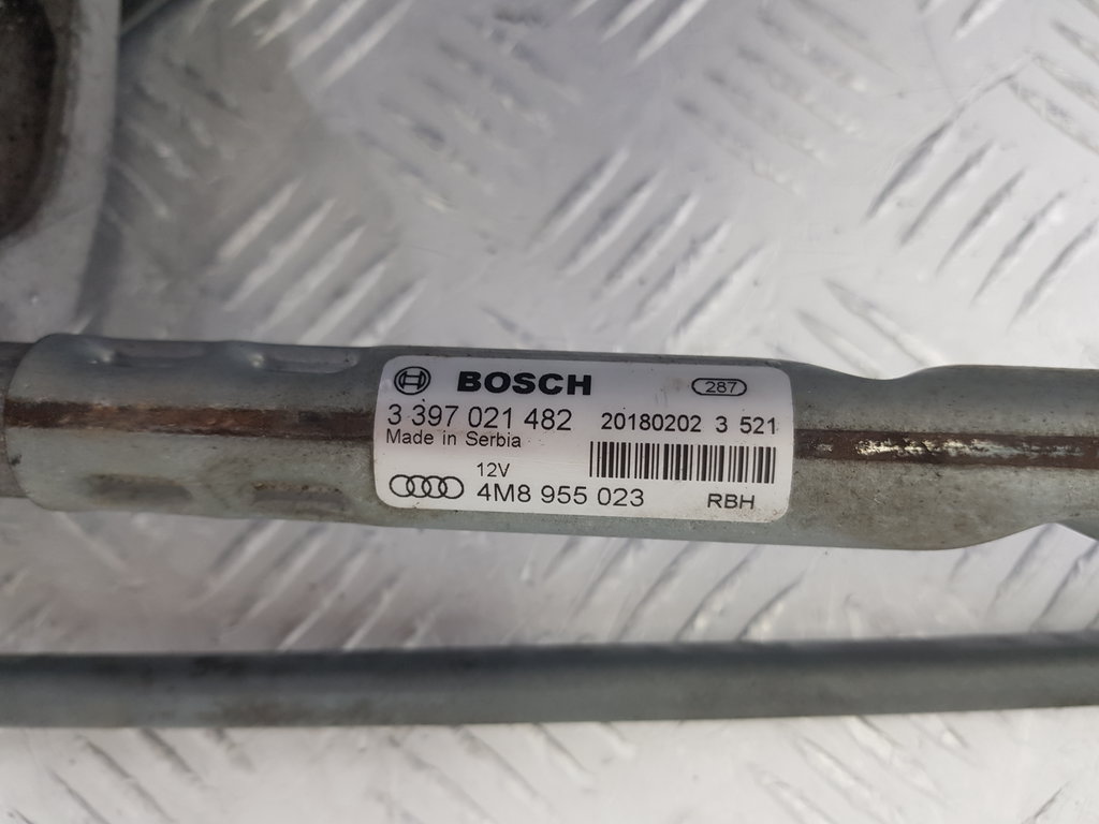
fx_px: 825
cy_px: 412
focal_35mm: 26
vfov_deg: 53.1
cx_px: 550
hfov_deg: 67.3
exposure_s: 1/100
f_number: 1.7
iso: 80
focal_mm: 4.2
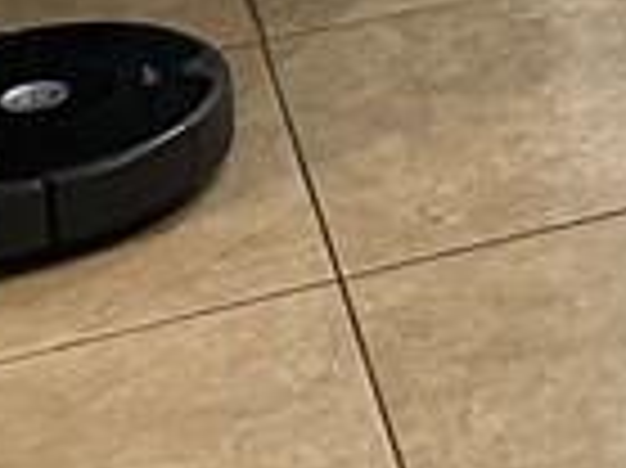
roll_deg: +0.1
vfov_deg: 7.1
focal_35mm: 177
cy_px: -1134
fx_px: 3198
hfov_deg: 9.7
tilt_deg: -7.0
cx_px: 1590
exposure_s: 1/60
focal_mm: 6.86
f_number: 1.78
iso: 250
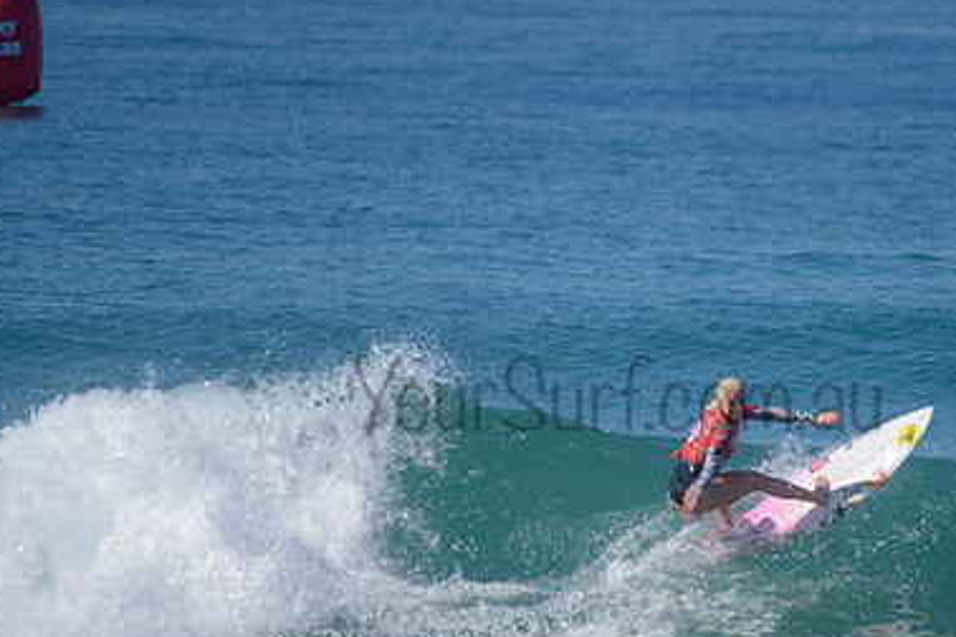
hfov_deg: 2.7
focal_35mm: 768
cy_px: 373
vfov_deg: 1.8
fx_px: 20393
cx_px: 615
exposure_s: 1/2000
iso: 200
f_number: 5.6
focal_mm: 500
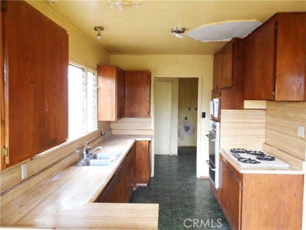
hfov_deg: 61.7
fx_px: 256
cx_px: 153
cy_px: 115
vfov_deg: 48.2
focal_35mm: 29
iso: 400
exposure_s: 1/30
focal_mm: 5.2
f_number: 4
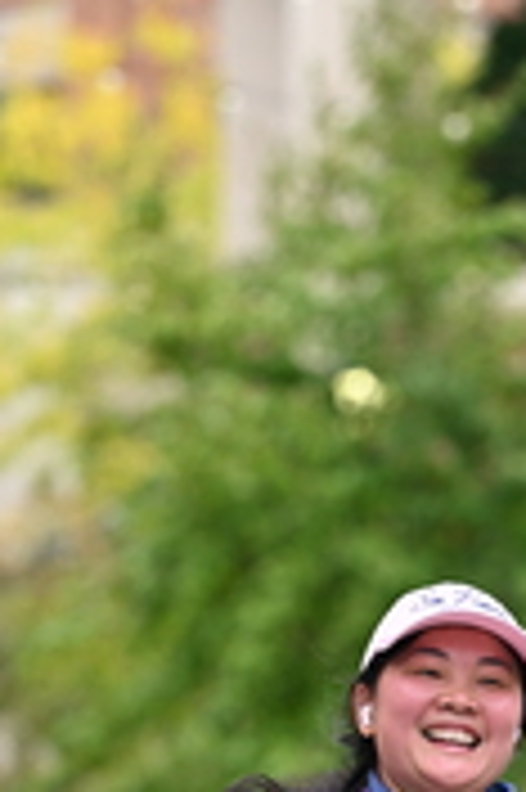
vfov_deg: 5.3
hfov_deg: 3.5
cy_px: 729
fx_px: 8586
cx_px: 564
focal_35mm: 391
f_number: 2.8
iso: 640
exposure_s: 1/2000
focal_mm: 125
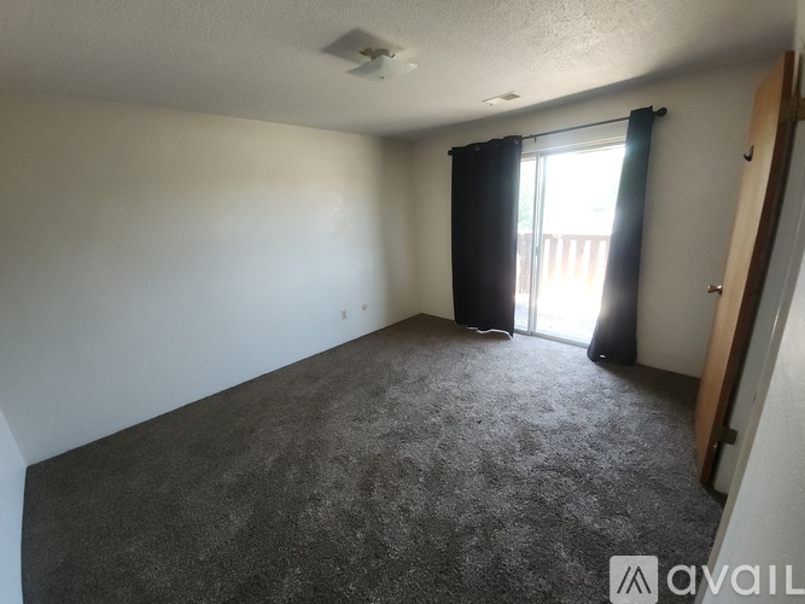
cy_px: 302
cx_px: 402
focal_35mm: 13
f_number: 2.2
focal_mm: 2.2
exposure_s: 1/60
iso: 200
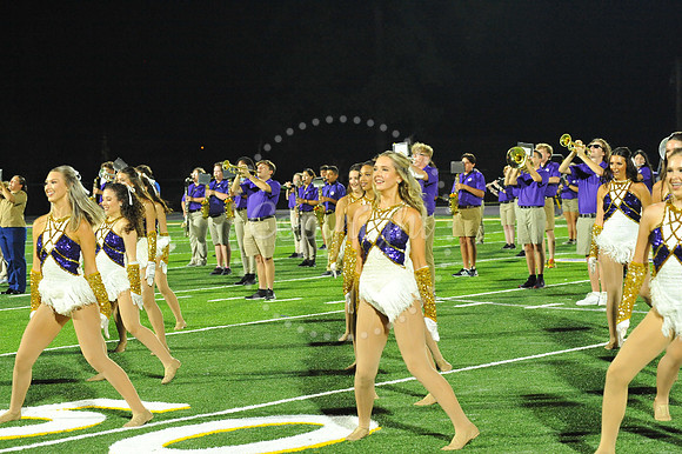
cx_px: 341
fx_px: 1893
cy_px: 227
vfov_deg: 13.7
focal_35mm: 100
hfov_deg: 20.4
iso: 5000
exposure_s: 1/250
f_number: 5.6
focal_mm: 100
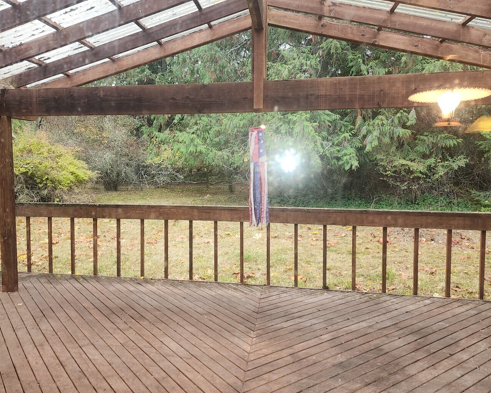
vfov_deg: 51.5
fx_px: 407
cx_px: 212
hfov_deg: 62.0
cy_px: 190
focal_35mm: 28
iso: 50
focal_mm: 6.4
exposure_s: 1/60
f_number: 1.8
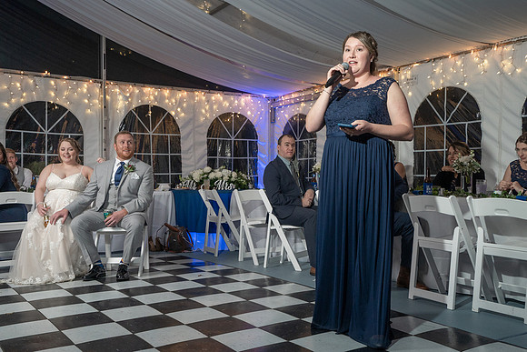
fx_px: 564
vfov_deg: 34.6
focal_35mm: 39
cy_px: 185
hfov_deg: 50.0
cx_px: 284
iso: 2000
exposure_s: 1/250
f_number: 5.6
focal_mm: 34
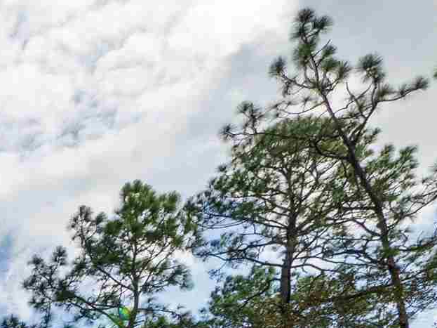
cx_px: -409
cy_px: 730
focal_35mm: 69
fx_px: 871
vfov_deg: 15.2
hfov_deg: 19.0
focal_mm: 7
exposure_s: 1/400
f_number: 9
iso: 200
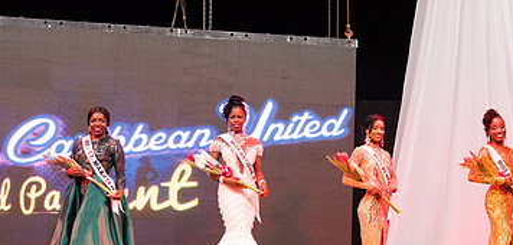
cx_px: 322
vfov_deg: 11.3
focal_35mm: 94
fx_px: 1235
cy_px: 201
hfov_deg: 23.4
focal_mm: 44
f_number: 5
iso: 4000
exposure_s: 1/160
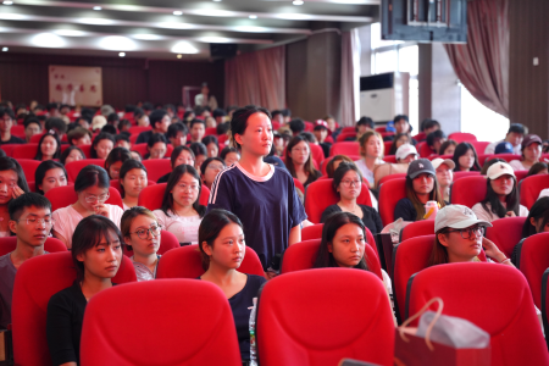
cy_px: 183
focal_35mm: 70
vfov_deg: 19.5
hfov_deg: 28.8
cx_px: 274
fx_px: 1067
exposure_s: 1/250
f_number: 2.8
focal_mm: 70
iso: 2500
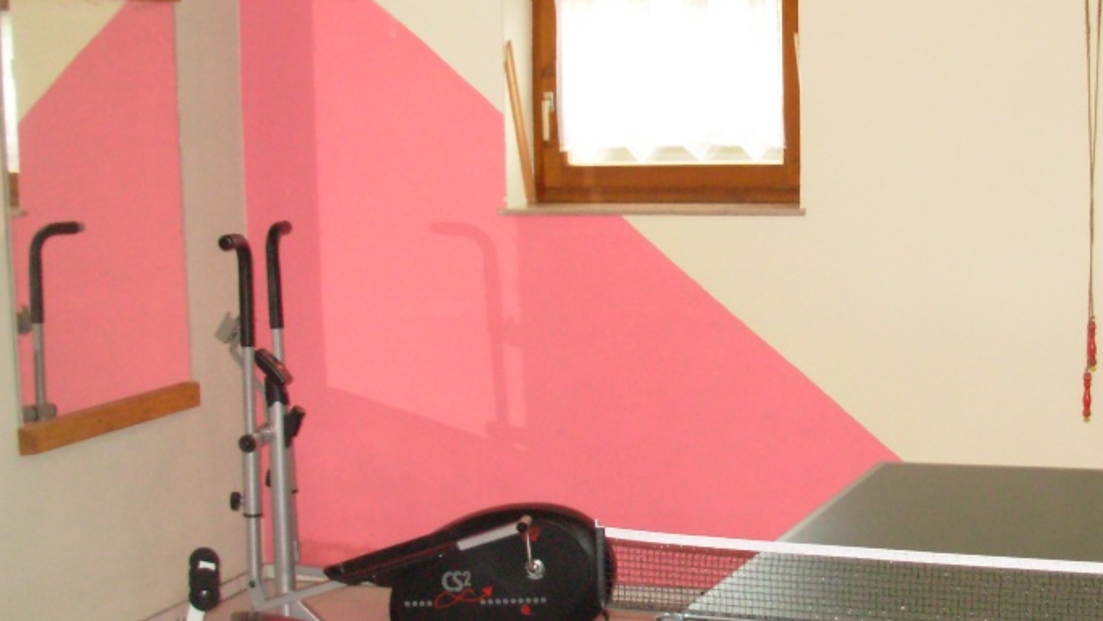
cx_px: 780
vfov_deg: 19.4
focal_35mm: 62
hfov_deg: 33.4
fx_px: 1814
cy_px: 376
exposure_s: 1/105
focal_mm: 6.3
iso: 163
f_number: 2.9
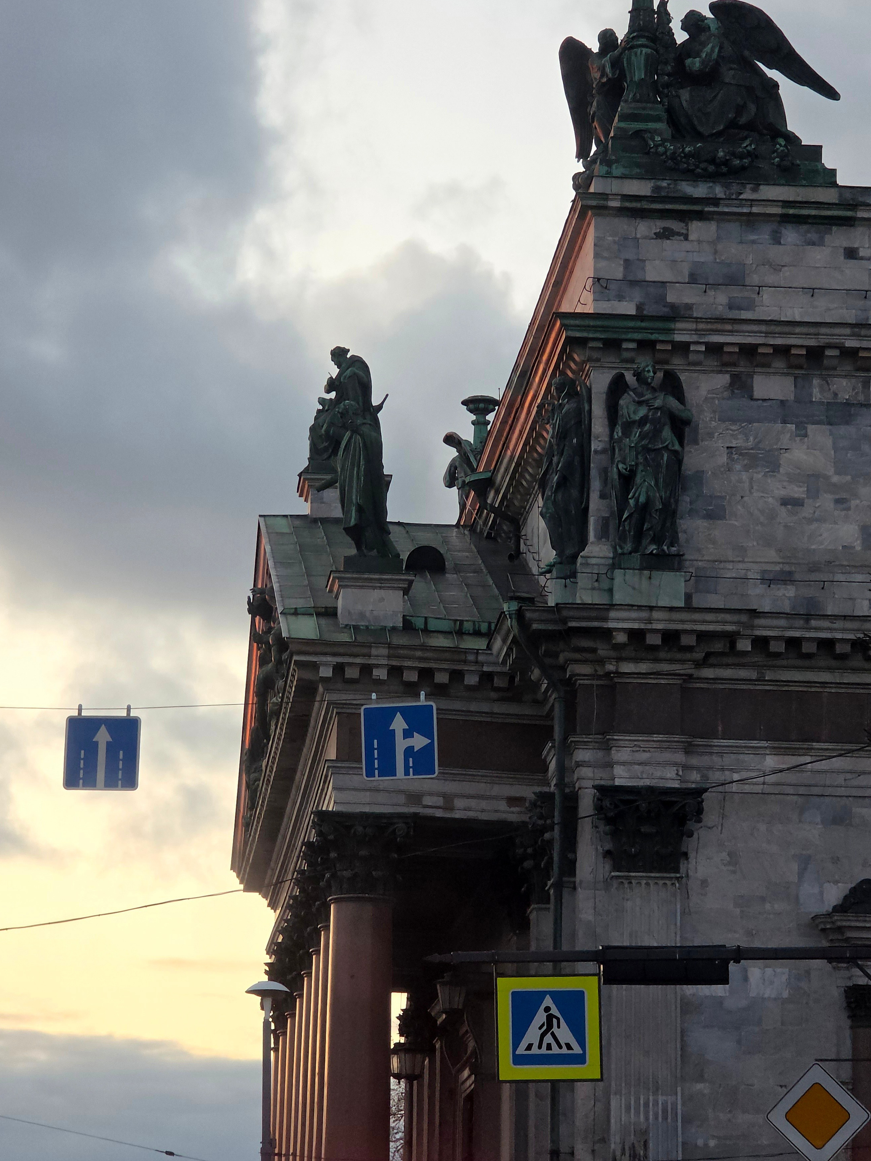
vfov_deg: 14.9
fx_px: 4429
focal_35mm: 132
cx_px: 475
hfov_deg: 11.2
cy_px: 555
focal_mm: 18.6
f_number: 3.4
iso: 80
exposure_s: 1/101
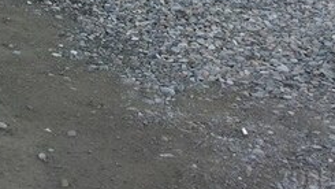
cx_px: -62
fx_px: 755
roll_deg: -0.1
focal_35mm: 85
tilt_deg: -9.1
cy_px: -136
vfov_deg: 13.1
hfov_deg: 23.0
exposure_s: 1/526
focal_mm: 4.15
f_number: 2.2
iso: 32
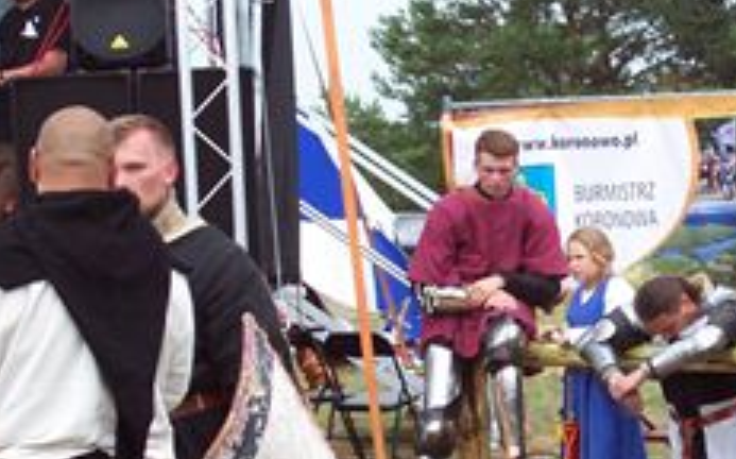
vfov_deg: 9.0
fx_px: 2926
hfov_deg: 14.3
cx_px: 465
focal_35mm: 146
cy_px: 335
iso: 80
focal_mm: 8.7
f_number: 3.2
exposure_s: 1/246
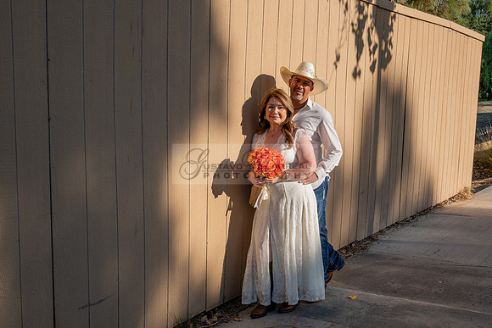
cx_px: 263
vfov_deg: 31.2
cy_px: 156
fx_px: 588
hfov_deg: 45.4
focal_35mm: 43
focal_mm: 37
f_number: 10
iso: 200
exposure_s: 1/400
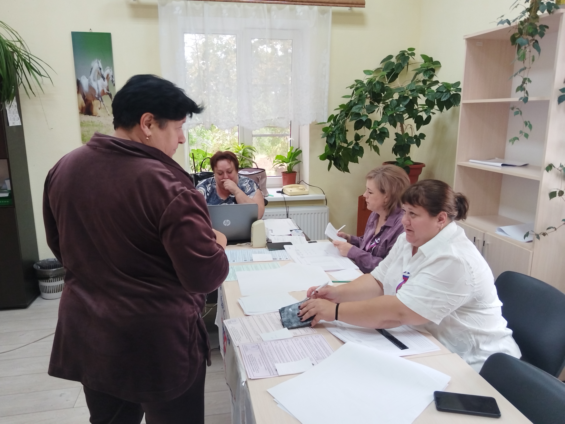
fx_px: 424
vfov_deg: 53.1
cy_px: 212
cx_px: 282
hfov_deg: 67.3
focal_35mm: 26
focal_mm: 4.95
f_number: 1.9
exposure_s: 1/100
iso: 913
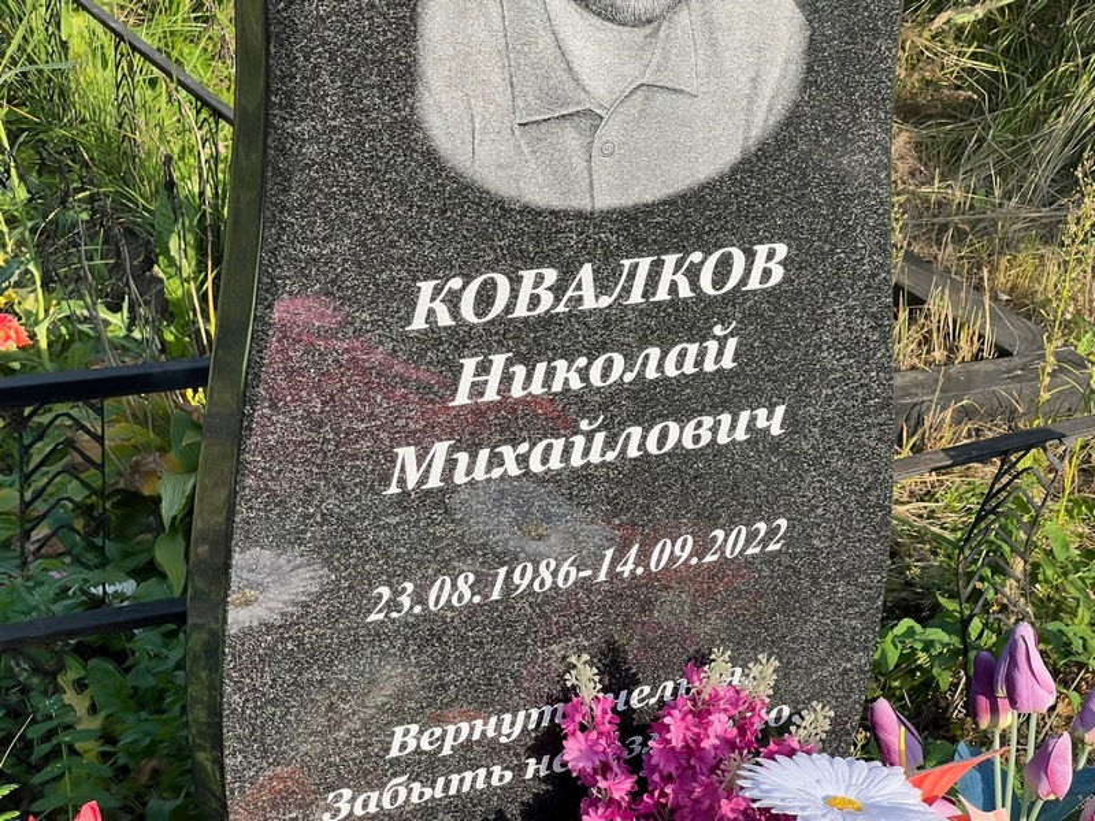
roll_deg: +2.7
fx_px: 2436
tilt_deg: -23.4
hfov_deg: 25.3
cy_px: 410
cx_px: 548
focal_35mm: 77
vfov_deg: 19.1
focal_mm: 9
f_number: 2.8
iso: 32
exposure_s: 1/264
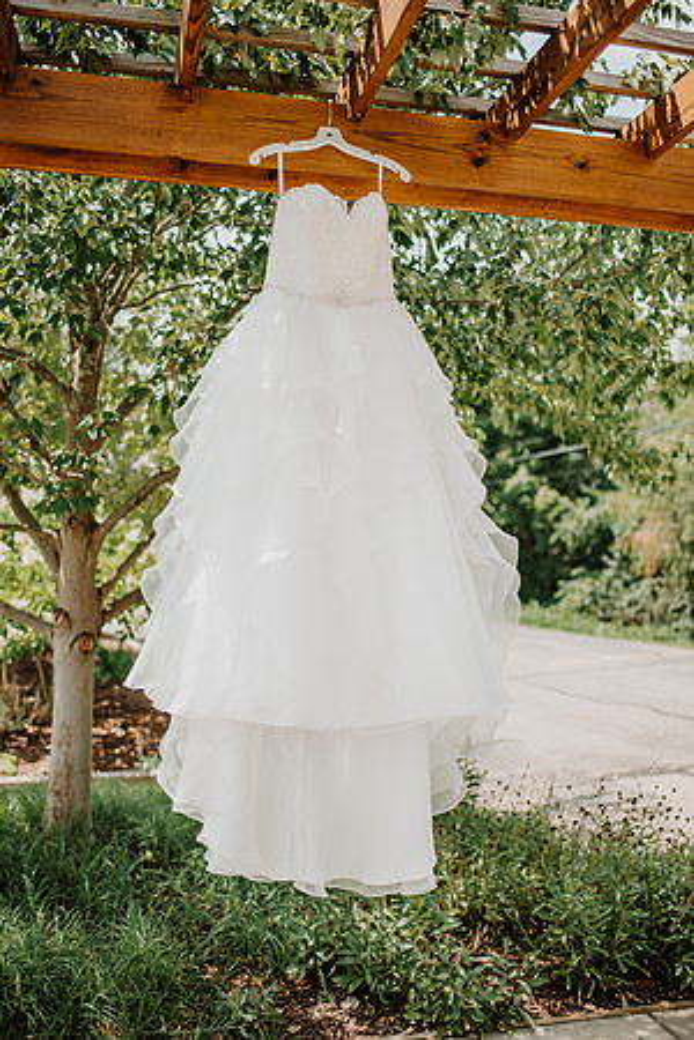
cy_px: 520
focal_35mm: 35
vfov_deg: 54.4
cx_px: 347
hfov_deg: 37.9
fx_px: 1012
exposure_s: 1/1600
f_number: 1.8
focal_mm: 35
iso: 100
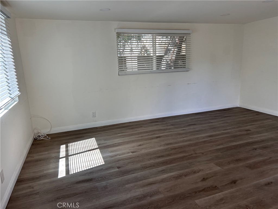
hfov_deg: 67.3
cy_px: 104
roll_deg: +1.7
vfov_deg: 53.1
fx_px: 209
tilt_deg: -10.4
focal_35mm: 26
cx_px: 139
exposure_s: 1/212
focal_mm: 5.7
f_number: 1.5
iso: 50
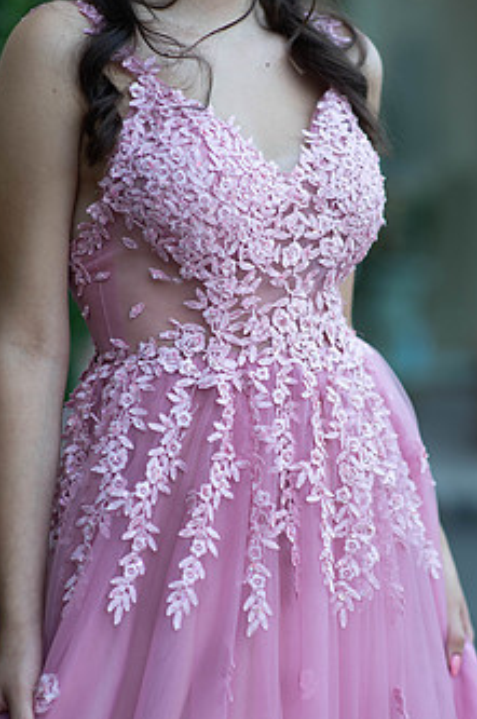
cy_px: 391
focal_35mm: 115
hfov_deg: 11.9
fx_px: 2293
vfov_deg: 17.8
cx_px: 262
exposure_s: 1/640
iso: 250
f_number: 2
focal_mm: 85
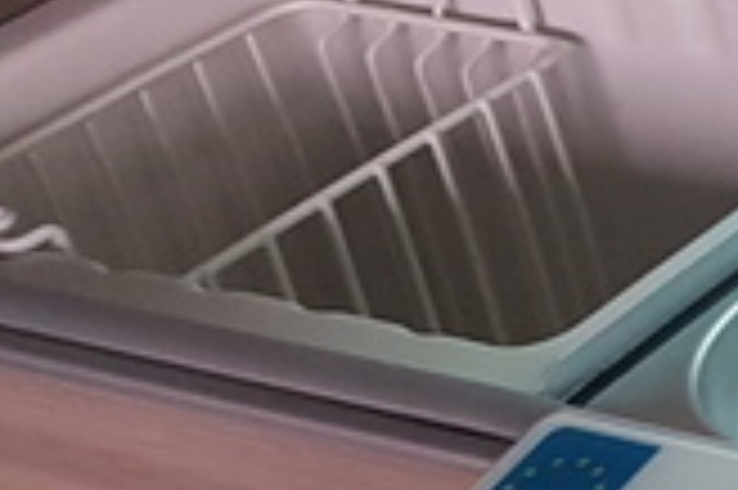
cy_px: 40
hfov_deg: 12.6
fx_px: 2703
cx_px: 1688
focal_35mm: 132
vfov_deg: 10.3
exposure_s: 1/50
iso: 160
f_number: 1.7
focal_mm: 4.2
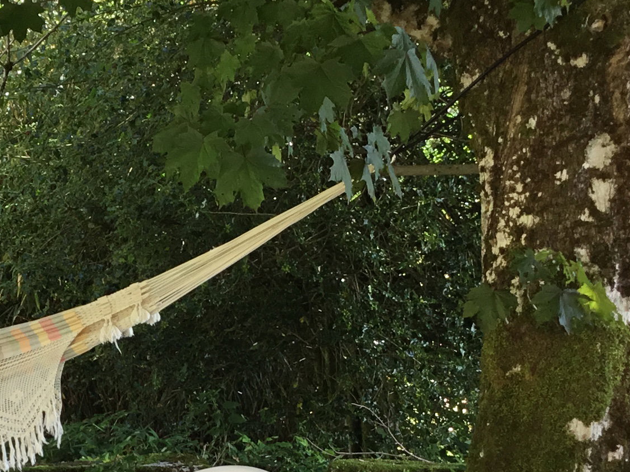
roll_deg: +2.9
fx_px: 1638
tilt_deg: -7.1
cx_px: 49
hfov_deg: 21.2
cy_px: 413
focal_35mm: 90
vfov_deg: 16.2
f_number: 2.4
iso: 25
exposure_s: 1/50
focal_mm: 3.3
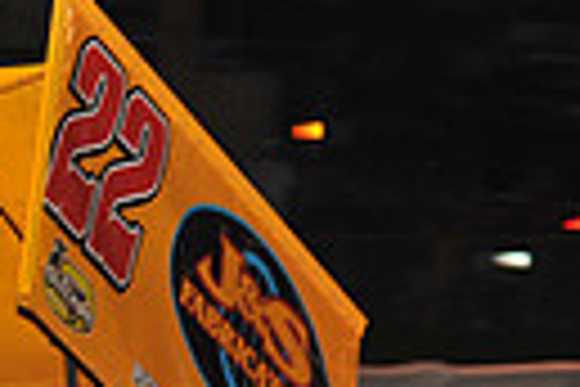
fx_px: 8087
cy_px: 454
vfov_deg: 2.7
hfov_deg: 4.1
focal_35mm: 502
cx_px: 130
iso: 1000
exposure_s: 1/320
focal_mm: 112
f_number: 7.1
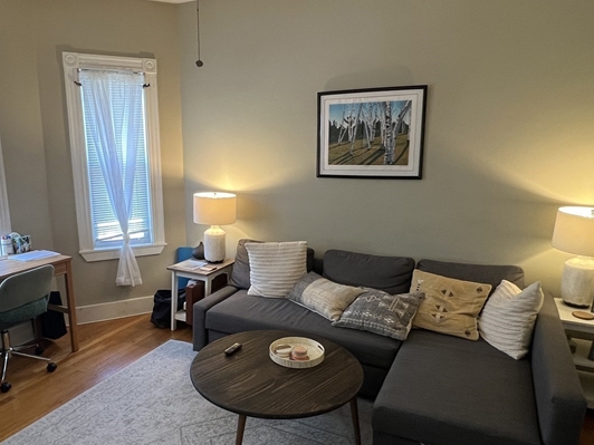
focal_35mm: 25
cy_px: 252
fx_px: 429
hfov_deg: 69.1
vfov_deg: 54.7
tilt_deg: -13.7
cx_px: 260
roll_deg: +0.1
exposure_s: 1/60
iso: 160
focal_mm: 1.57
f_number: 1.8
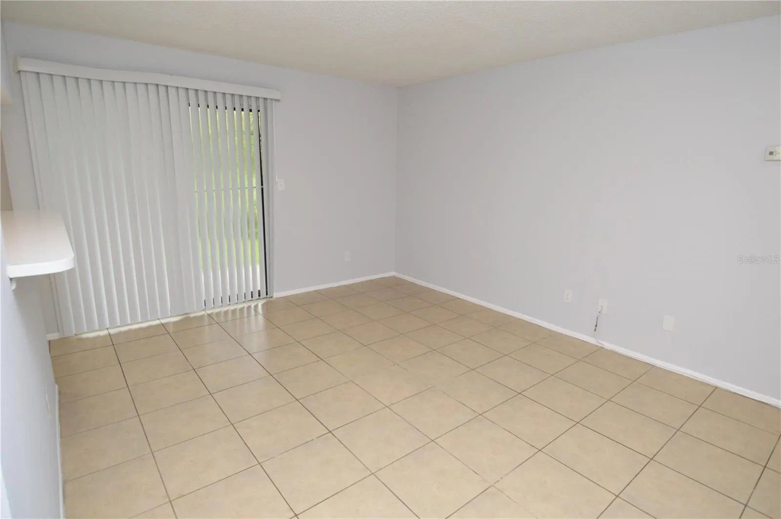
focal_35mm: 18
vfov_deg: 67.3
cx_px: 390
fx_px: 390
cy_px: 260
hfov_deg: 90.1
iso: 560
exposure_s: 1/60
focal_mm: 12
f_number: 4
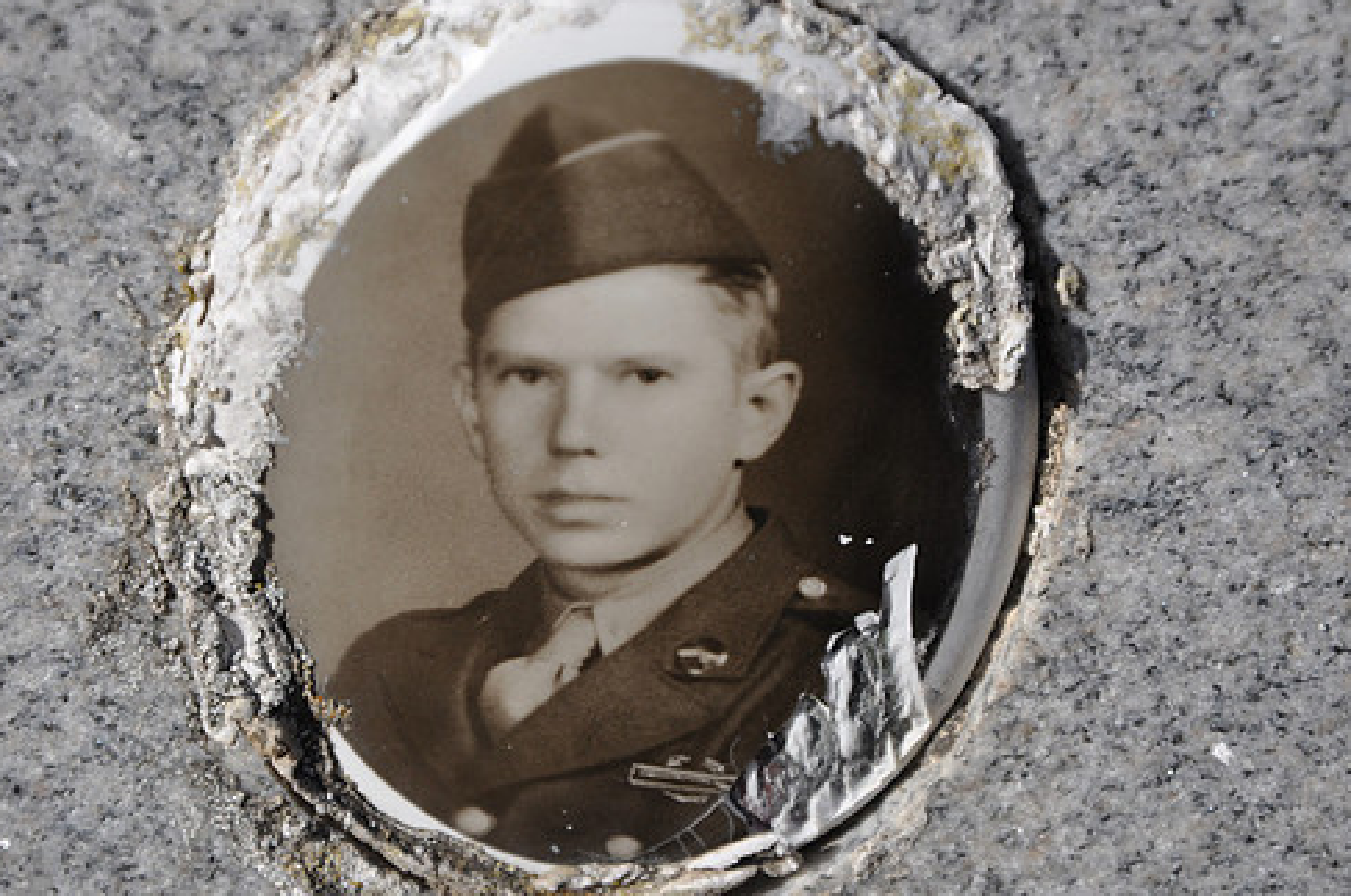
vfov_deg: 7.3
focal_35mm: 188
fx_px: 7028
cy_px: 476
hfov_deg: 11.0
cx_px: 635
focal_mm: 105
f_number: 8
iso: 200
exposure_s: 1/250
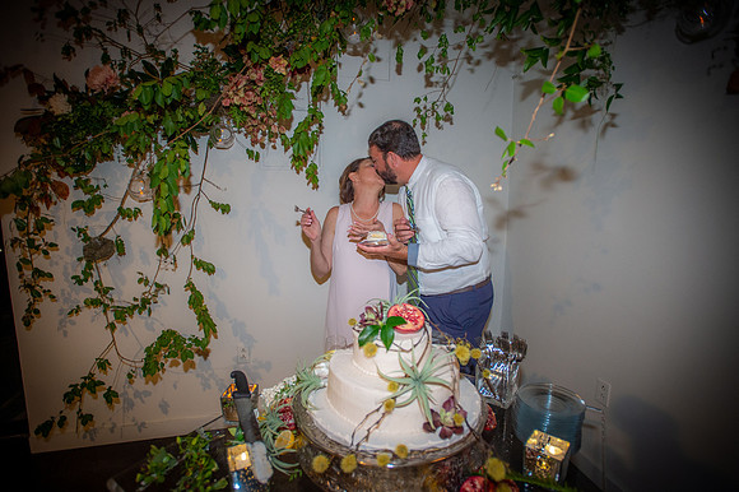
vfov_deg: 70.4
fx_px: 349
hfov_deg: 93.3
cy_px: 246
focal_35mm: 17
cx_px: 370
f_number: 2.8
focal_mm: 17
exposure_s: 1/80
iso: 1600
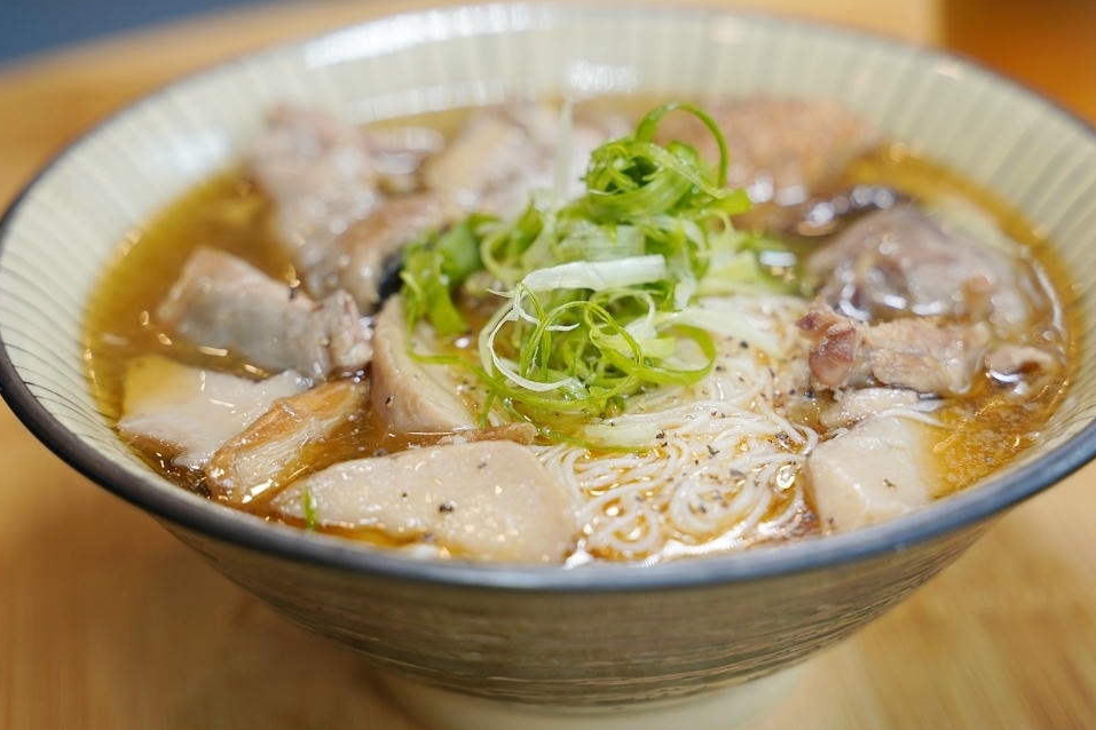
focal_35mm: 94
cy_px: 276
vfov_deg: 14.5
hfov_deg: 21.7
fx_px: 2862
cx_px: 599
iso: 200
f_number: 4
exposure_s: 1/80
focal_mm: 75
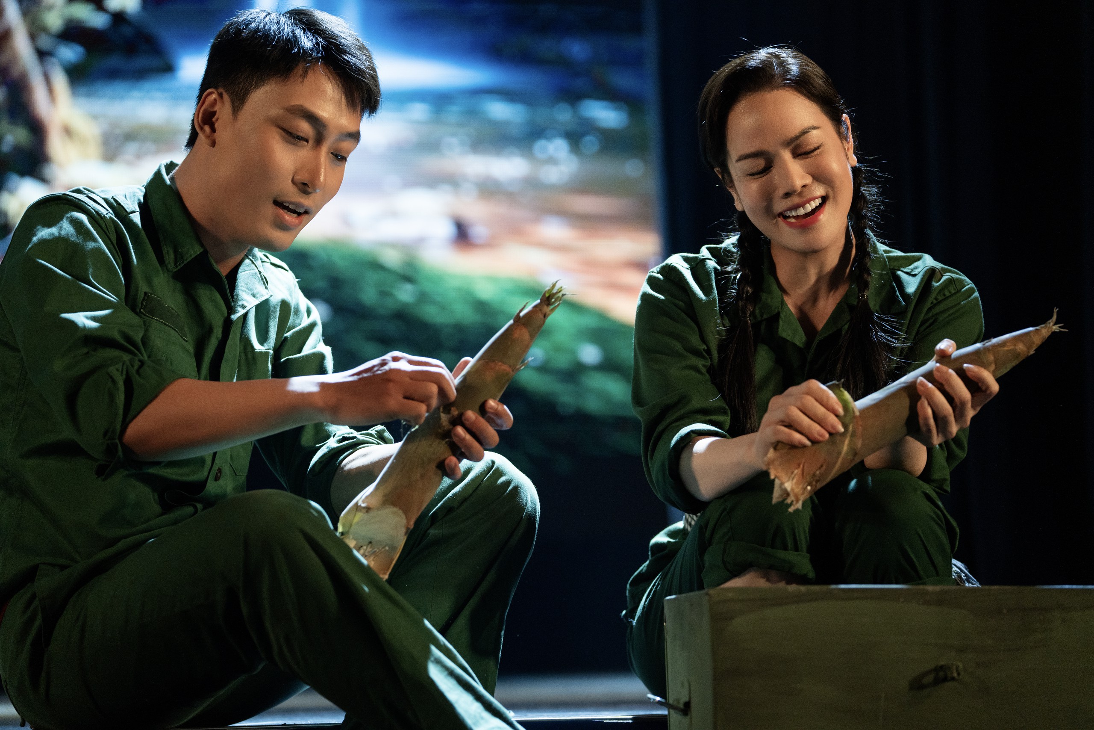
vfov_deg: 10.2
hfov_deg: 15.3
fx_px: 4072
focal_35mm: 134
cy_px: 365
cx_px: 547
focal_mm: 134
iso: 1250
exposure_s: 1/500
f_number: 3.2
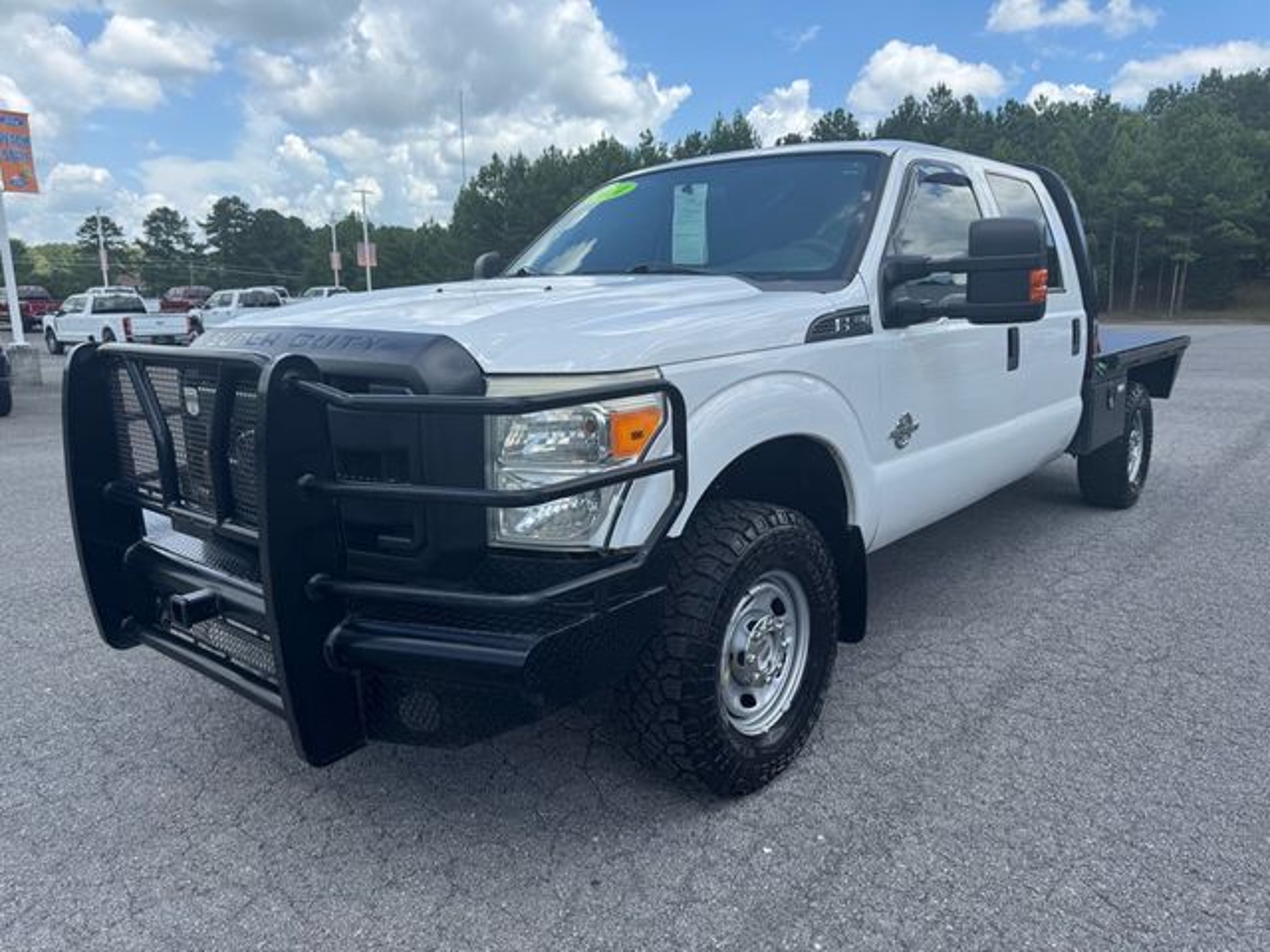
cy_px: 476
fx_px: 881
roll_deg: +0.4
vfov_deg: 56.8
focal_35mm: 24
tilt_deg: -11.8
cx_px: 635
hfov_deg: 71.6
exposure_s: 1/2604
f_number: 1.78
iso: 80
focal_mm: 6.76
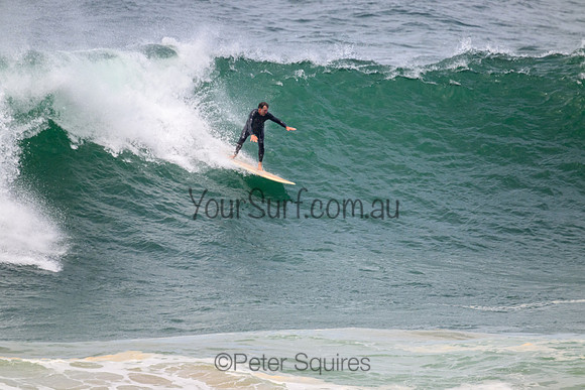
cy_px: 195
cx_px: 292
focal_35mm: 800
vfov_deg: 1.7
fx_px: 13002
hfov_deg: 2.6
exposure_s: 1/2000
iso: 1250
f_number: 11
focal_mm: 800
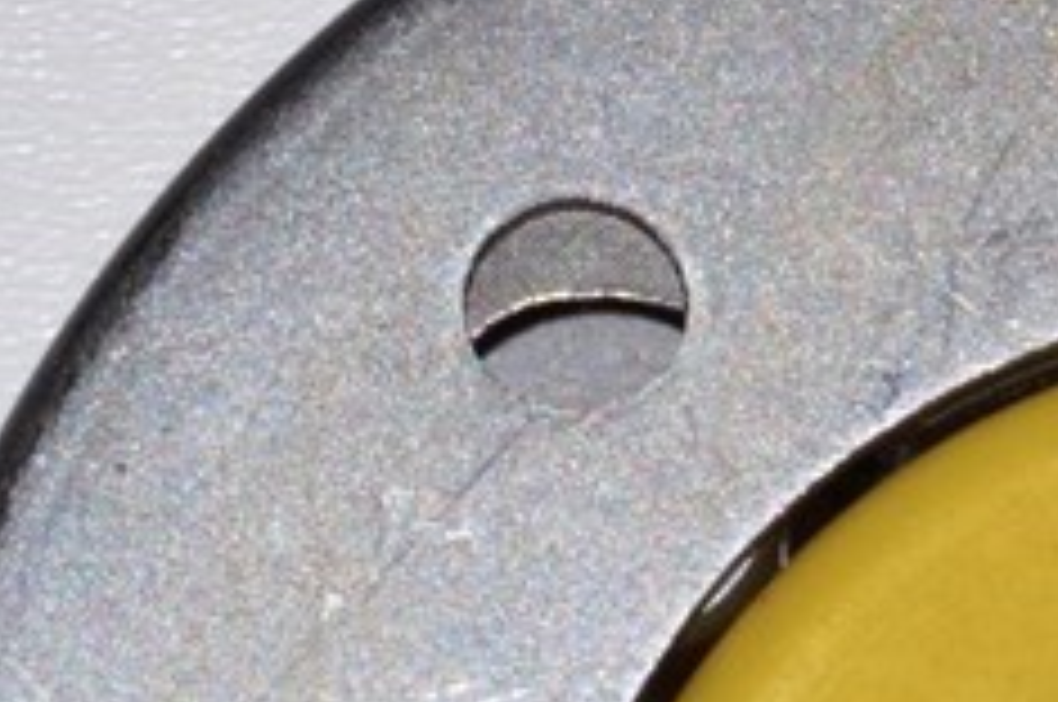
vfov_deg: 3.4
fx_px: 11663
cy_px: 1066
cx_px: 1378
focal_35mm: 397
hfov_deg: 5.2
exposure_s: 1/125
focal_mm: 55
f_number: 20
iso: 160
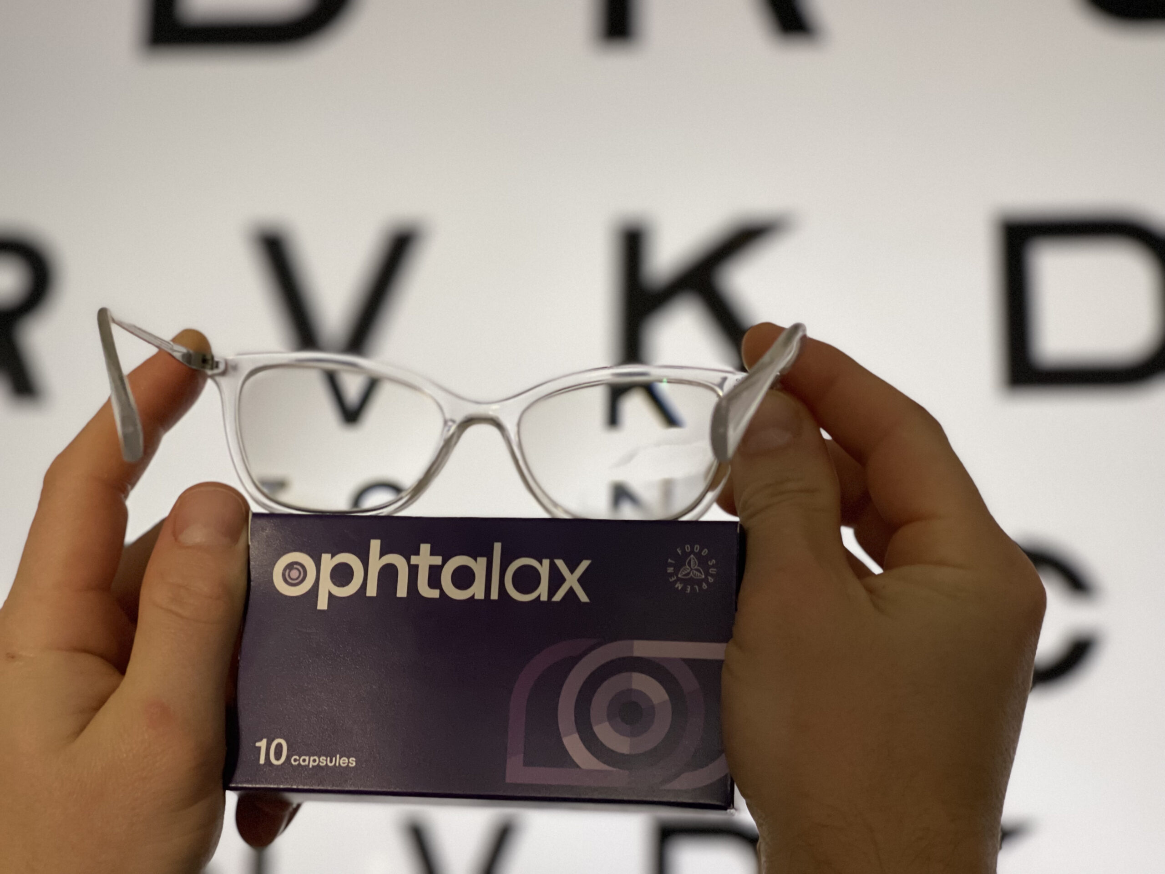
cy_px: 437
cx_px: 582
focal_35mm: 64
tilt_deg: +14.6
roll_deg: -1.0
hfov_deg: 30.3
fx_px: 2154
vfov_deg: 22.9
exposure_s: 1/36
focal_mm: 7.5
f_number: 2.2
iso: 400
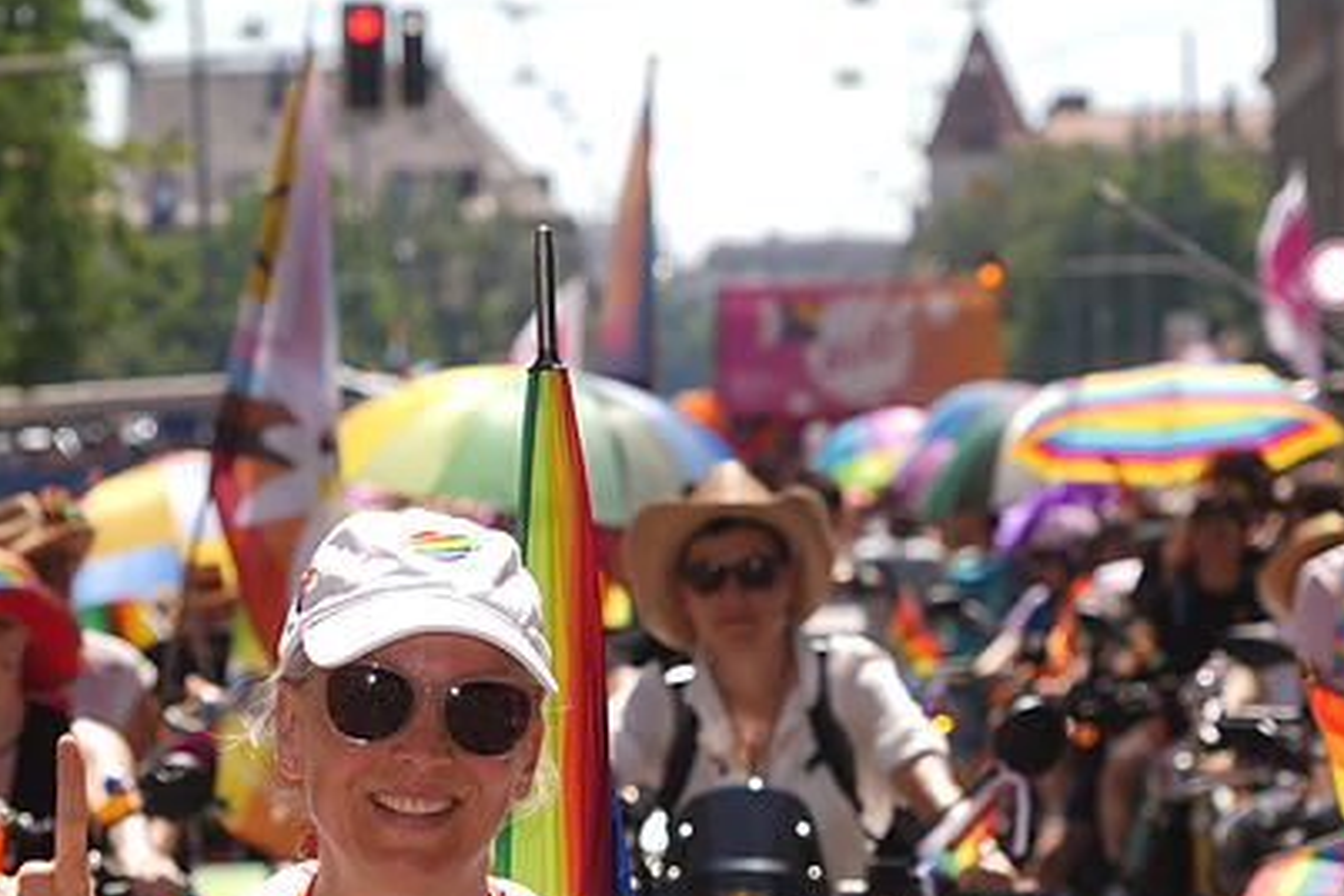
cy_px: 888
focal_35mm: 212
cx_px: 496
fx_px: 7914
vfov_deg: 6.5
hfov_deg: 9.7
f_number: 6.3
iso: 50
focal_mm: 105
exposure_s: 1/160
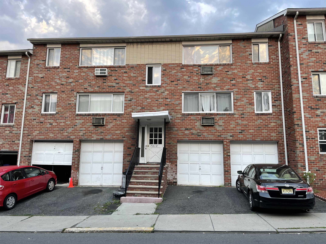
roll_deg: -0.9
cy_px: 122
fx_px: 245
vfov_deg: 53.1
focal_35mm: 26
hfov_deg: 67.3
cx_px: 163
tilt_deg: +9.1
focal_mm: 4.2
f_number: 1.6
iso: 32
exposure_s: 1/129
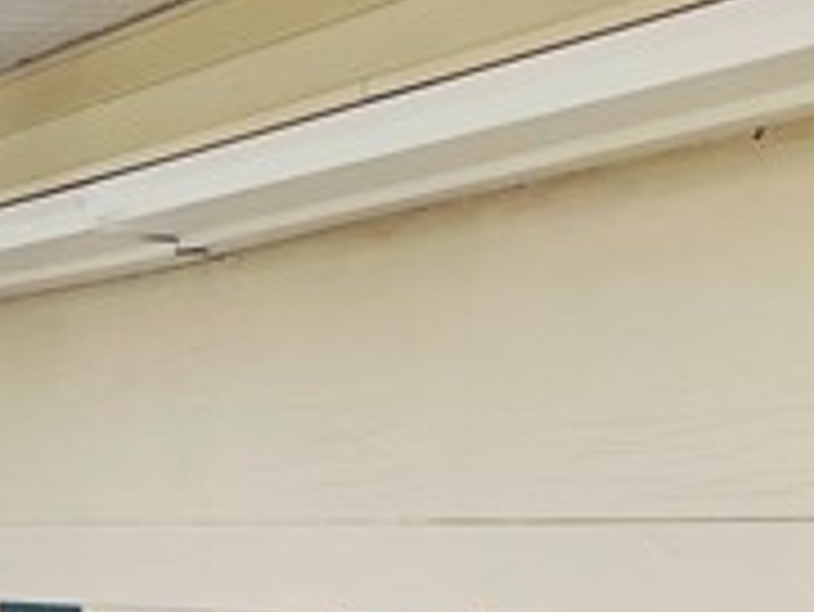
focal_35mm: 147
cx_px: -616
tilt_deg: -0.9
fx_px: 3459
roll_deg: -1.8
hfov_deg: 12.4
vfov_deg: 10.0
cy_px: 670
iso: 32
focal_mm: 4.2
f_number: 1.6
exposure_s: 1/2398
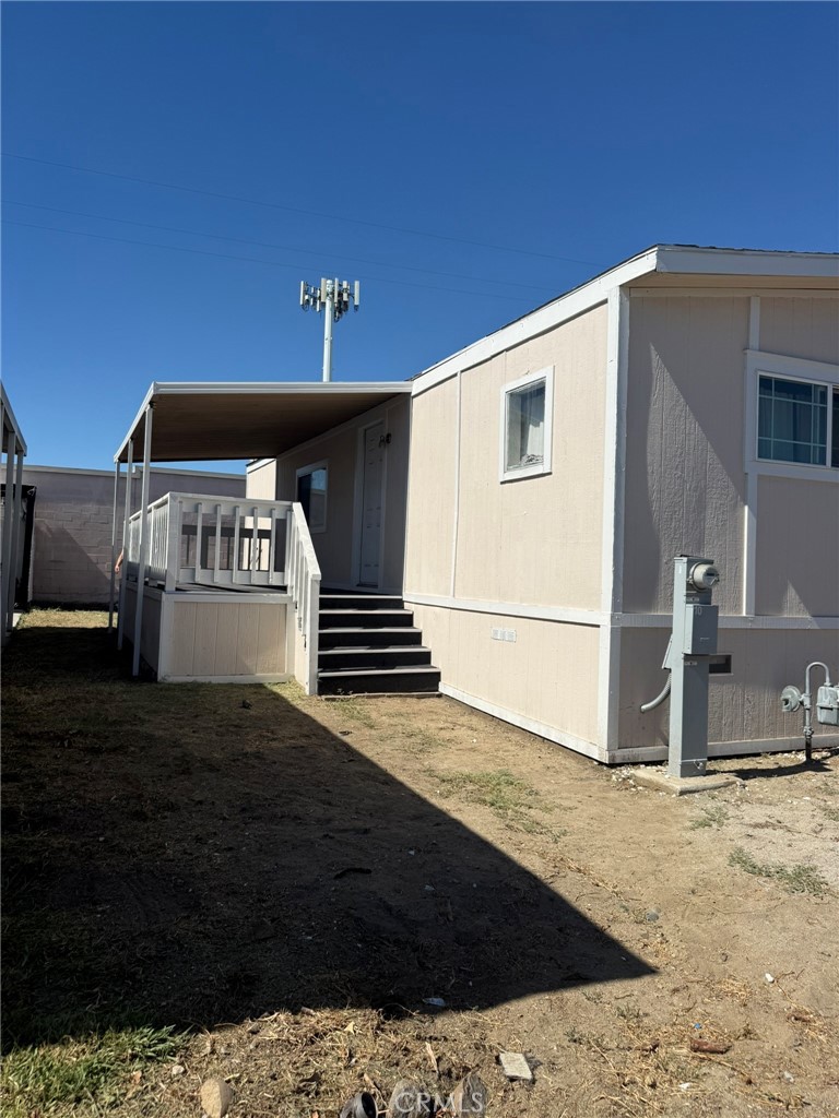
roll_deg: -2.2
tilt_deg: +0.8
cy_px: 559
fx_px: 776
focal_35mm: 24
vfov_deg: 71.6
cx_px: 420
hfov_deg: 56.8
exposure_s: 1/7353
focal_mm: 6.76
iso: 80
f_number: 1.78
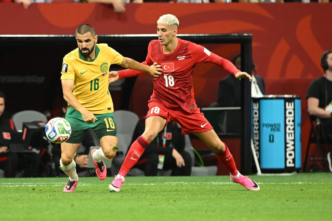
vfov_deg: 2.8
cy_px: 110
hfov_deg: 4.1
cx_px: 166
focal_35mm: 500
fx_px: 4611
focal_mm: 500
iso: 5000
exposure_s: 1/1250
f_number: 4
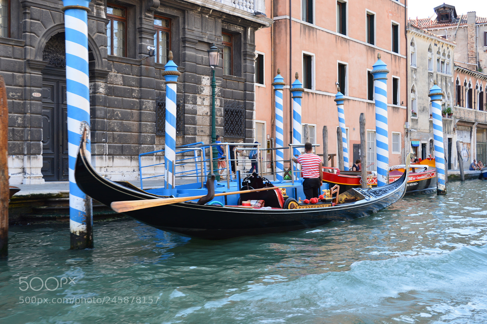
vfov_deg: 29.8
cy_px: 162
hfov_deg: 43.6
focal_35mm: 45
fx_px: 608
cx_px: 244
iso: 200
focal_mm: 30
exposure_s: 1/160
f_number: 6.3
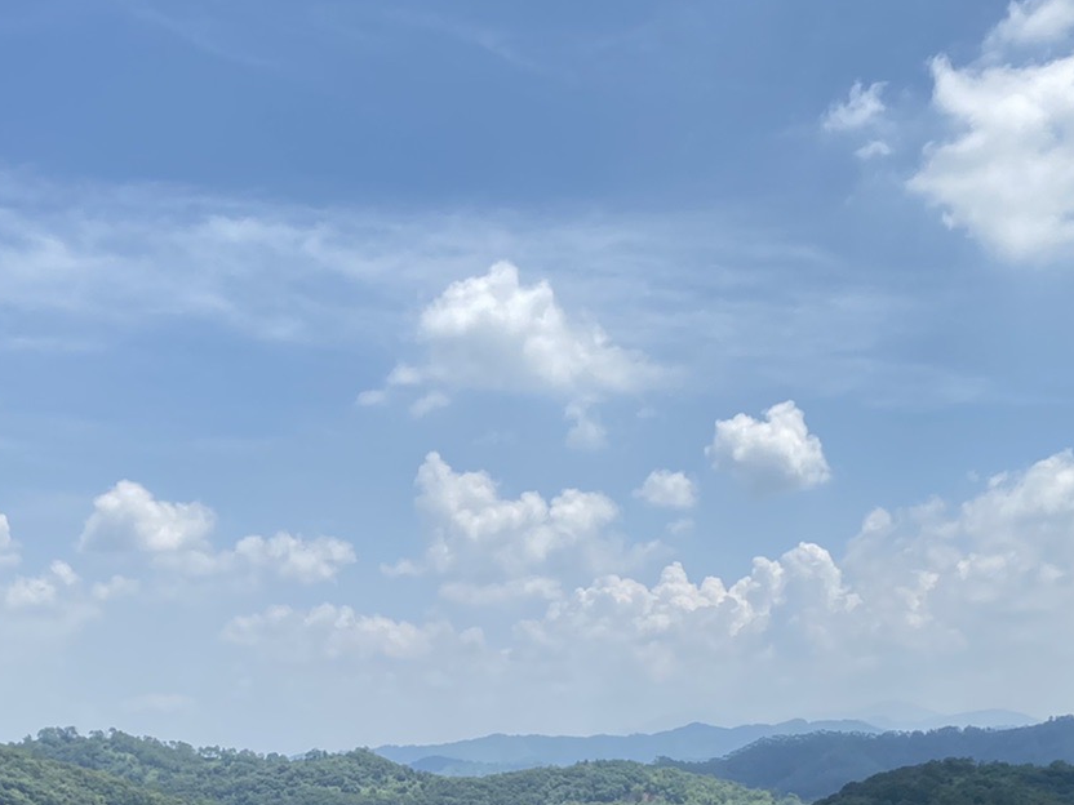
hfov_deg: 32.2
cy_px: 913
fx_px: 1862
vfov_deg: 22.8
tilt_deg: -5.3
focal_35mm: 60
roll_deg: -0.2
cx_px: 520
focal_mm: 4.25
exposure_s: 1/3497
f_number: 1.8
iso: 32
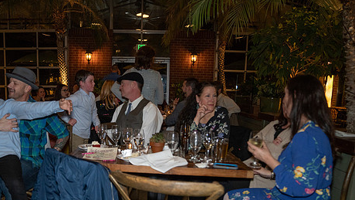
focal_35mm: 33
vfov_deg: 35.2
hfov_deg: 58.7
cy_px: 139
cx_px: 133
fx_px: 311
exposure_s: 1/250
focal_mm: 25
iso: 2500
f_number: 2.8
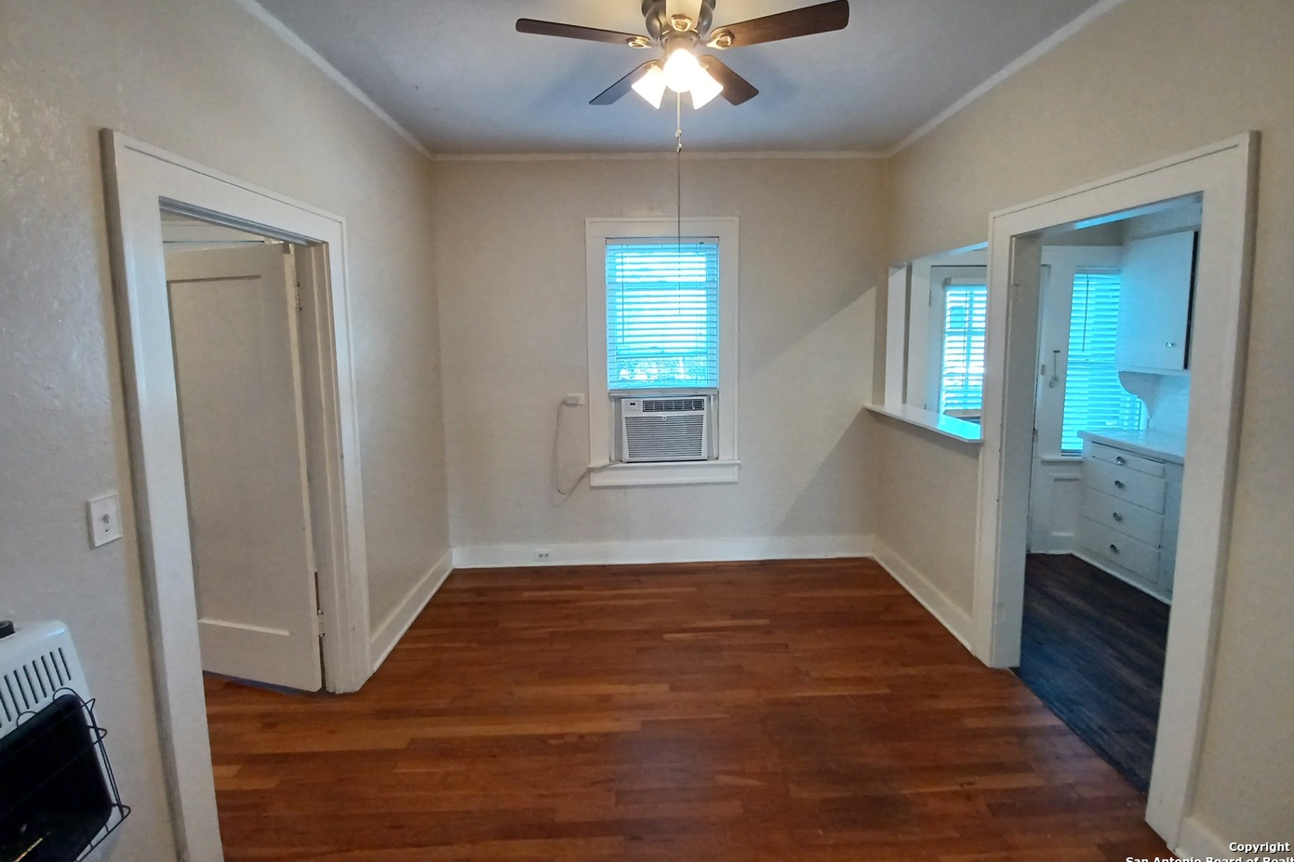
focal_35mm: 14
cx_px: 658
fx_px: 503
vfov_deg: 80.7
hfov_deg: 104.3
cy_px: 367
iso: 200
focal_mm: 1.42
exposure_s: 1/60
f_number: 2.2
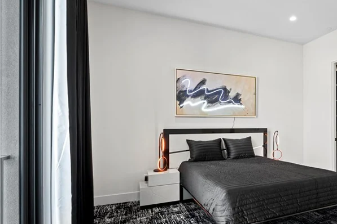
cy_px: 124
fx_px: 225
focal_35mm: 24
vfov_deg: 53.0
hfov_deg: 69.5
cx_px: 248
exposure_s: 1/4
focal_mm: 14
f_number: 8
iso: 500
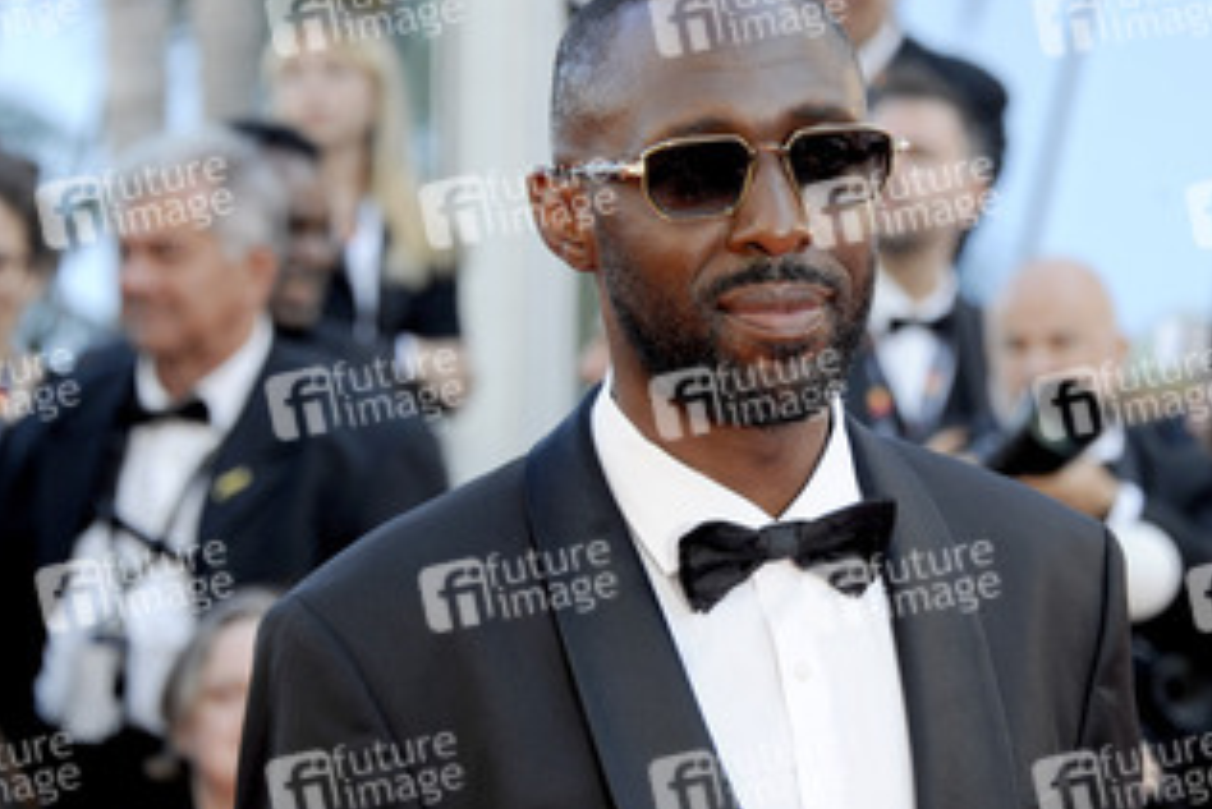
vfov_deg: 7.2
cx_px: 798
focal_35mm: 192
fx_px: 6467
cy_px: 491
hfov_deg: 10.7
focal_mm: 135
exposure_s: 1/250
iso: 640
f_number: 6.3
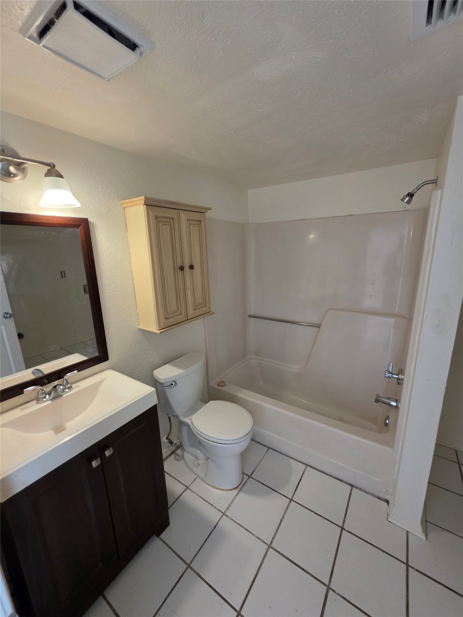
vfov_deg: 106.2
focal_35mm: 13
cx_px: 232
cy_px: 308
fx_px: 232
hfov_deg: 89.9
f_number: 1.9
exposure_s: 1/60
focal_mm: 2.2
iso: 160
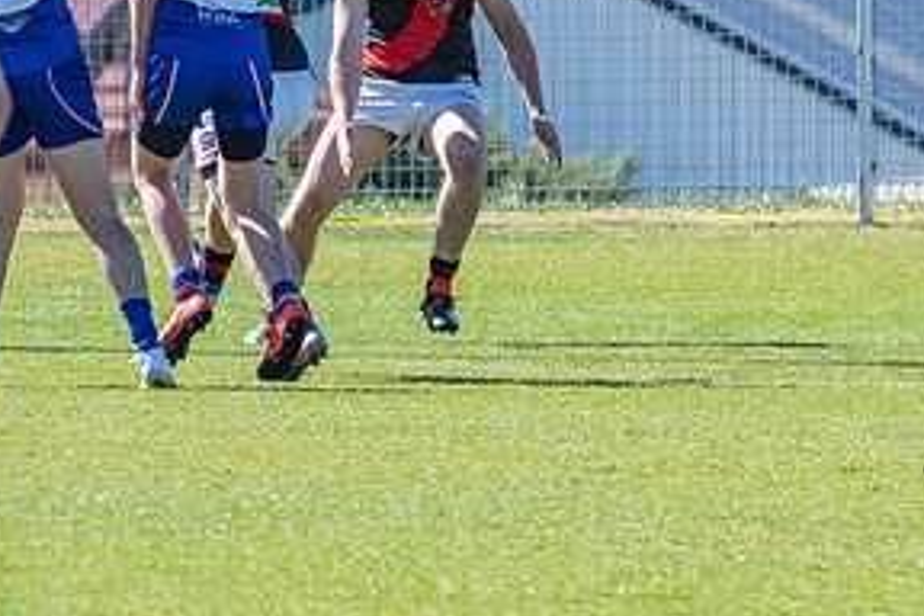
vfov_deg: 0.9
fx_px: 39626
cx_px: 331
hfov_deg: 1.3
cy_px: 132
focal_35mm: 1544
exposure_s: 1/1250
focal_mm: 400
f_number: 8
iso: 800
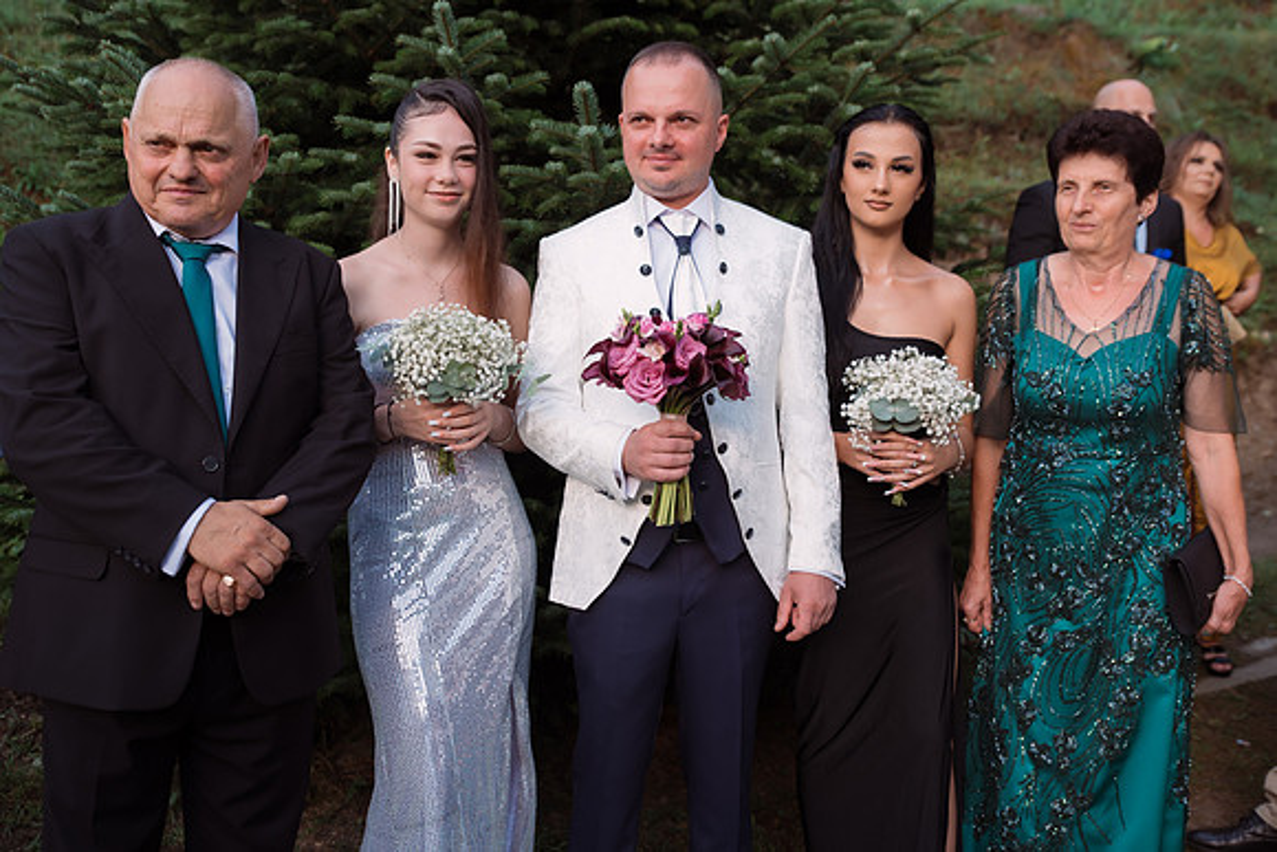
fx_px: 1487
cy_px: 436
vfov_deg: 32.0
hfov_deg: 46.5
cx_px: 662
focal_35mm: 42
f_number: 3.5
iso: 320
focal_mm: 40
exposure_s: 1/320
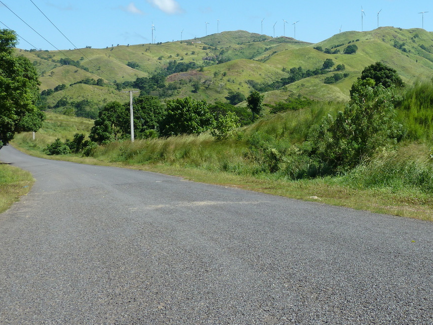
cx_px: 296
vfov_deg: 26.4
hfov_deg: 34.5
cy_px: 103
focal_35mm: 55
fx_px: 688
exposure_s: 1/400
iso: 80
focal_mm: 6.5
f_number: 4
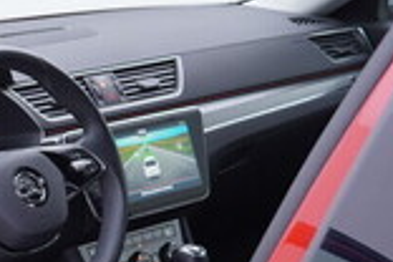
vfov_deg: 10.6
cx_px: -196
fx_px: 1386
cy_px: 296
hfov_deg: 15.0
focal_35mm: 127
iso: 125
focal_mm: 24
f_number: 2.8
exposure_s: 1/40
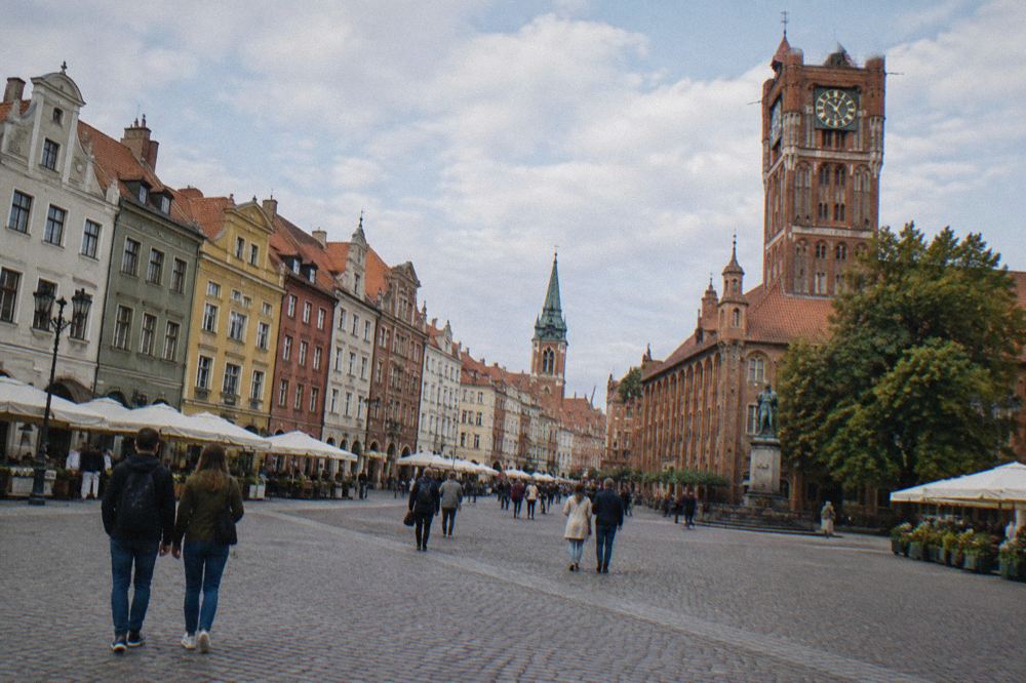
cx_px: 513
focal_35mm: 48
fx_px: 1367
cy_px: 342
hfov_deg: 41.1
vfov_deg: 28.1
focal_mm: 48
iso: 200
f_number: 8
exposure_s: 1/400
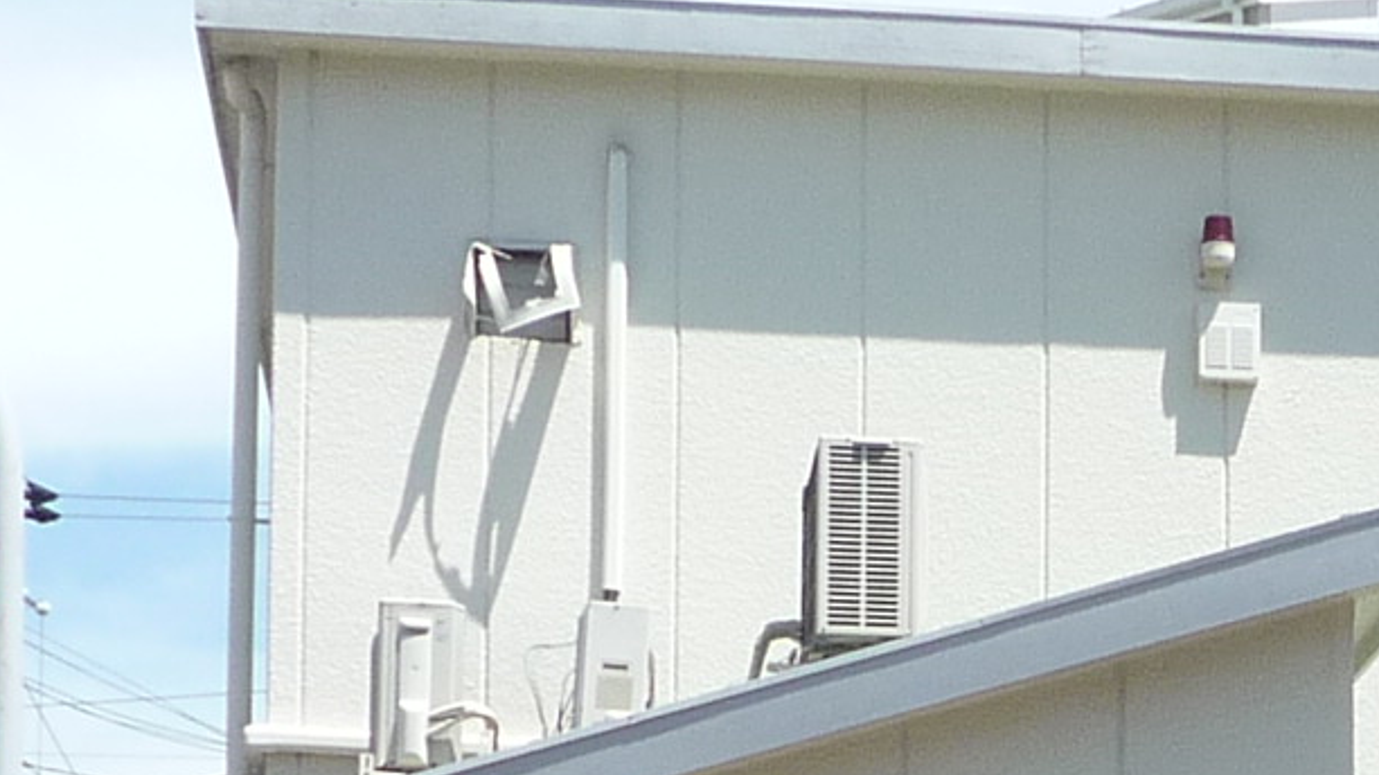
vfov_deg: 9.0
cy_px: 1217
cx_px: 1379
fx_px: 4789
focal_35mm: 131
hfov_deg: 16.1
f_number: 4
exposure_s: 1/800
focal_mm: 4.5
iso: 100
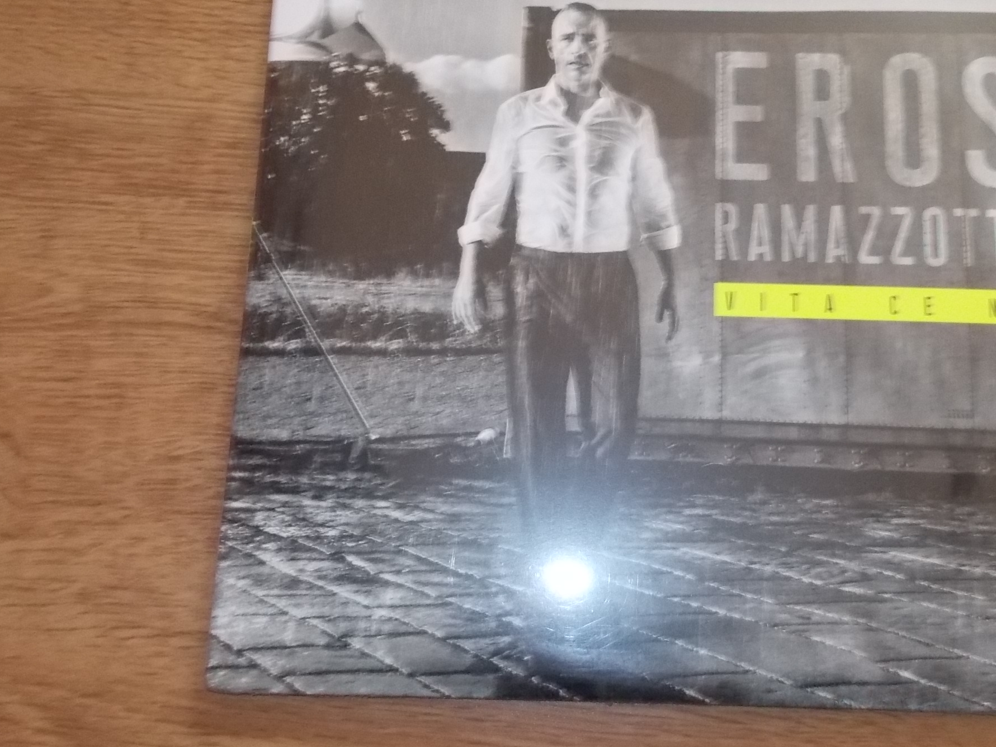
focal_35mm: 37
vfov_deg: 38.6
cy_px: 323
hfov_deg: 49.7
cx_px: 609
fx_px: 1065
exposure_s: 1/30
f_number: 3.3
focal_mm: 4.1
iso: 400
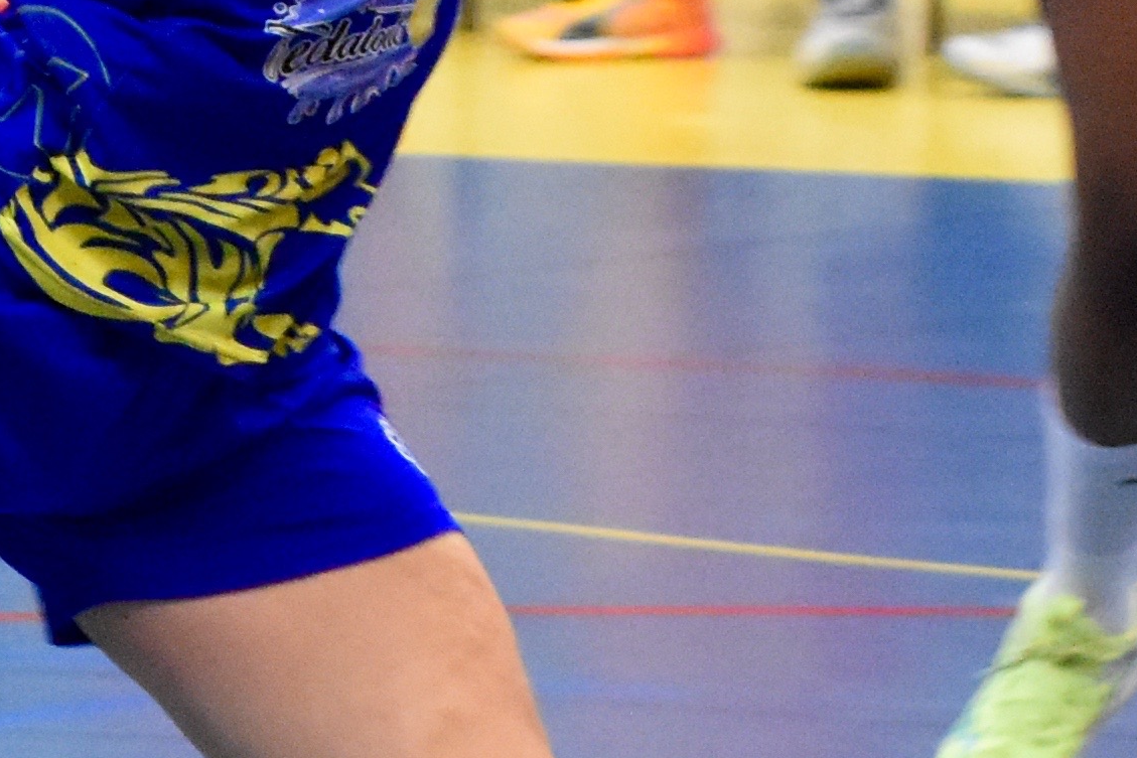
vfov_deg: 1.8
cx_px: 164
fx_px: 24668
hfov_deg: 2.6
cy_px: 41
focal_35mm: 781
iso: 5000
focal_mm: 98
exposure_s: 1/250
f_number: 4.5
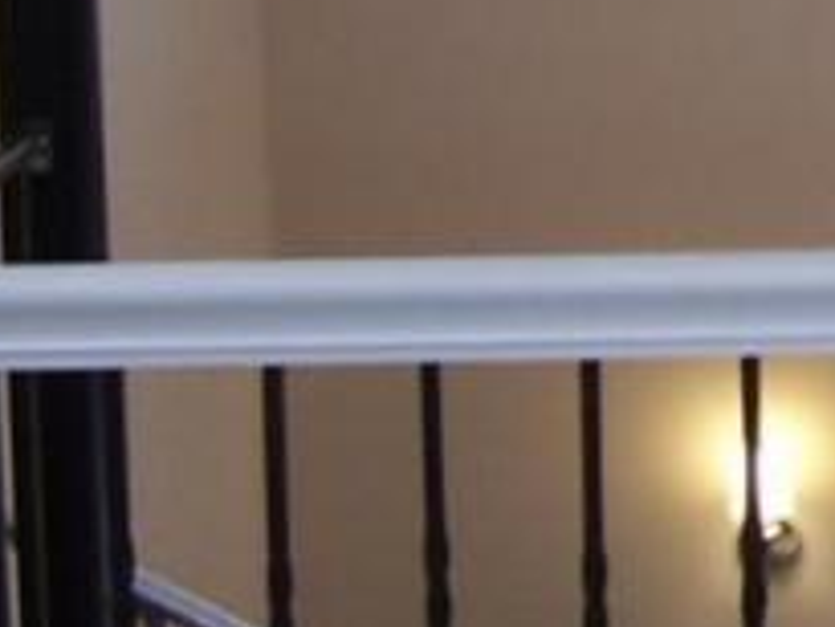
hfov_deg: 10.9
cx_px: 1454
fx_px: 4103
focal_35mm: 170
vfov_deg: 8.6
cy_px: -261
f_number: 2.7
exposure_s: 1/30
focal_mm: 5.6
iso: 80
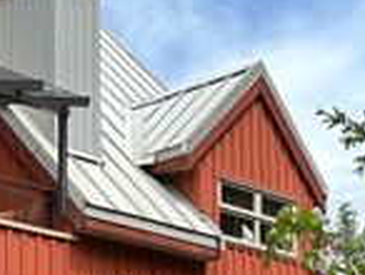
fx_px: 866
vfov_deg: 17.9
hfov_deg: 23.1
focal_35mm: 82
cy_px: 221
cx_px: 338
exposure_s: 1/3247
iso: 80
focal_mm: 6.86
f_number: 1.78
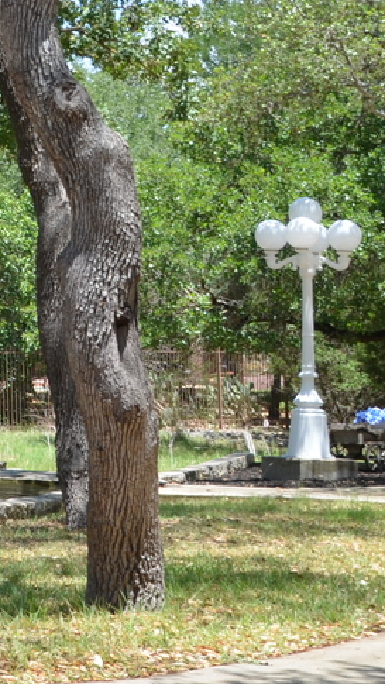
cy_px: 175
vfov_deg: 22.3
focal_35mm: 95
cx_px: -632
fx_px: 1723
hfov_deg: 10.4
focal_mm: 18
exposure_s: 1/250
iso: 180
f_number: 8
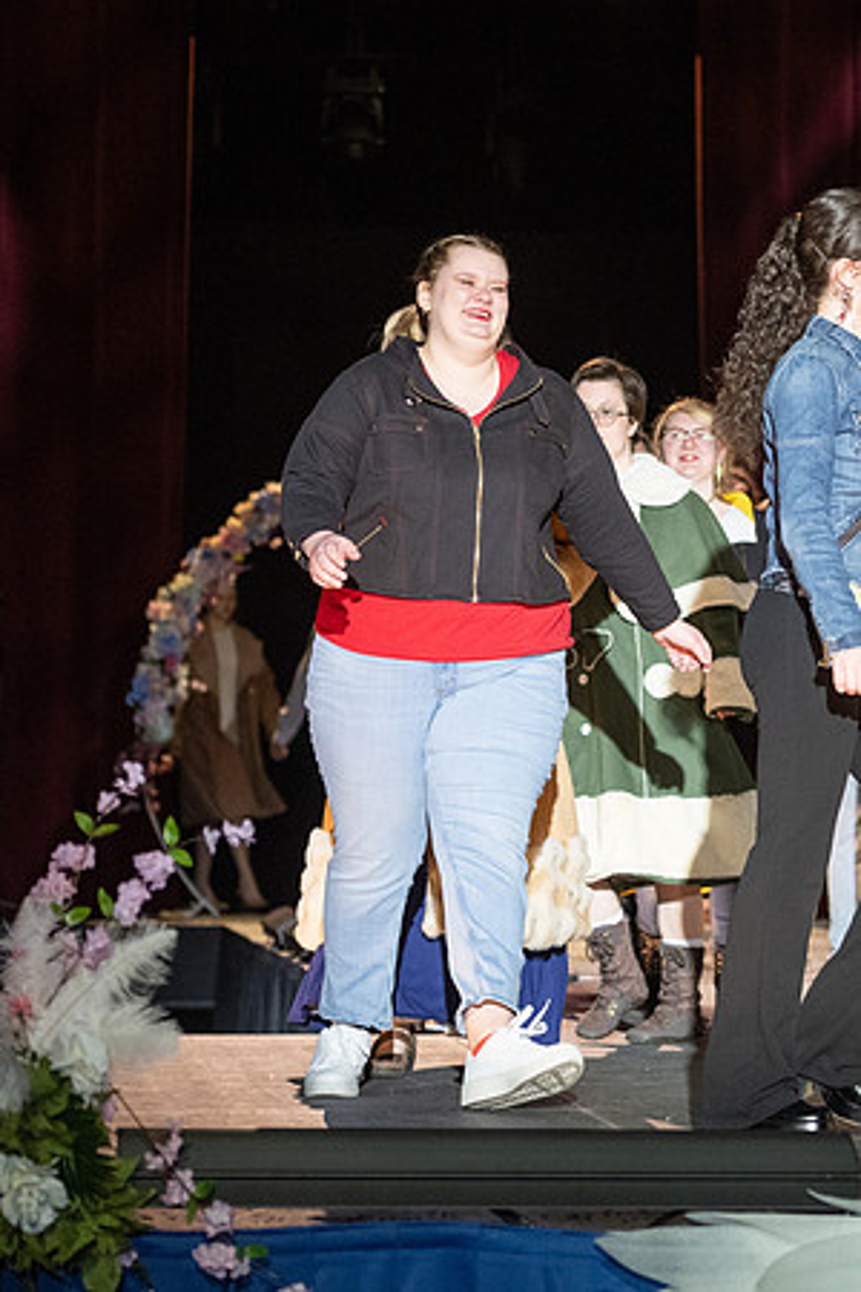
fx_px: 4664
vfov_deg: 15.8
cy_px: 595
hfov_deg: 10.5
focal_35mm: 130
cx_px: 836
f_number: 2.8
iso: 1000
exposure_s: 1/1000
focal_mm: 70
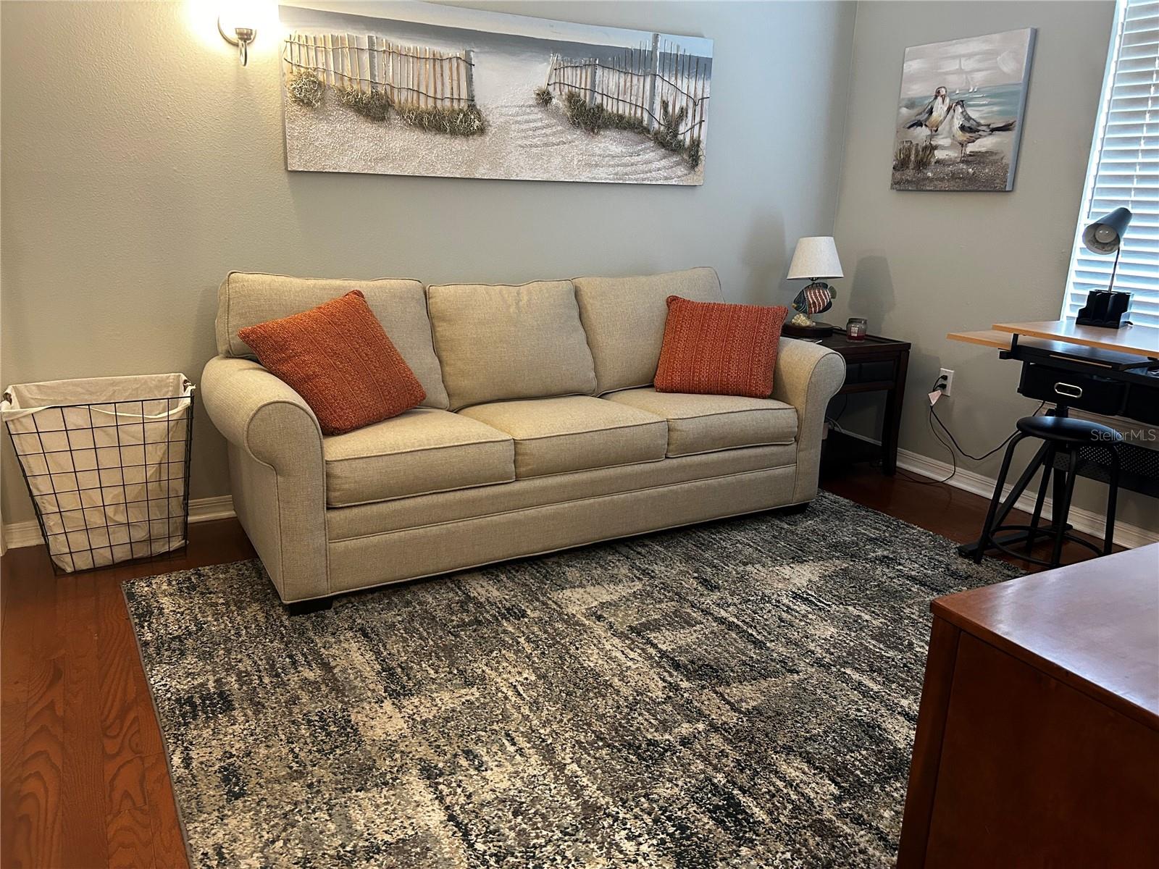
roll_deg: -1.3
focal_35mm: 26
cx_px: 580
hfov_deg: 67.3
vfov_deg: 53.1
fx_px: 871
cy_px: 434
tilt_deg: -15.0
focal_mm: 5.7
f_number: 1.5
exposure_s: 1/60
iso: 250
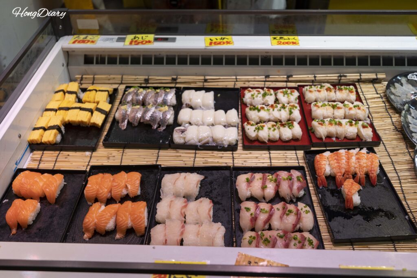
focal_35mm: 37
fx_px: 429
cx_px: 208
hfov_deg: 51.9
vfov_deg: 36.0
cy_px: 139
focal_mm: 37
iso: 400
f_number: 5
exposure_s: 1/160
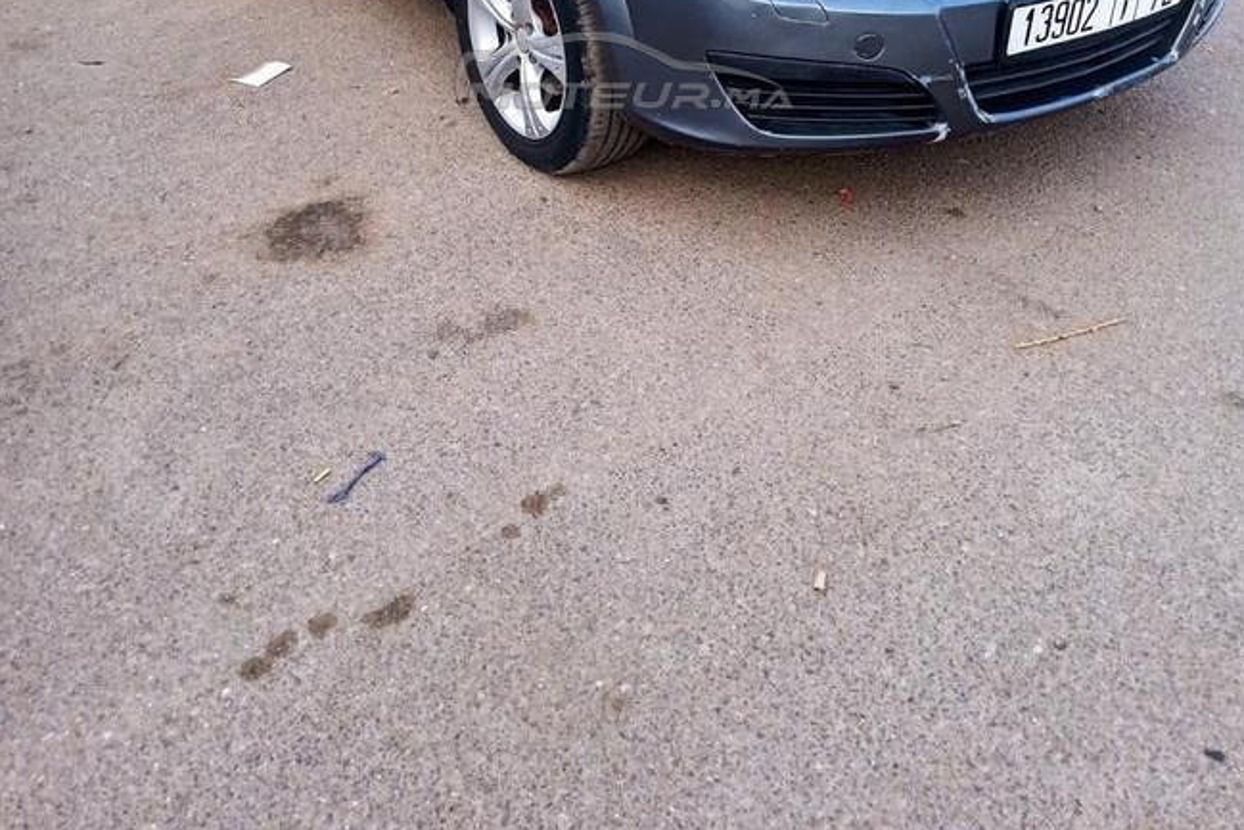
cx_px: 623
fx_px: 1348
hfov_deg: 49.5
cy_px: 70
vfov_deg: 32.4
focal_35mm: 39
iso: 131
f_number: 2.2
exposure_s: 1/100
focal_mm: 3.43
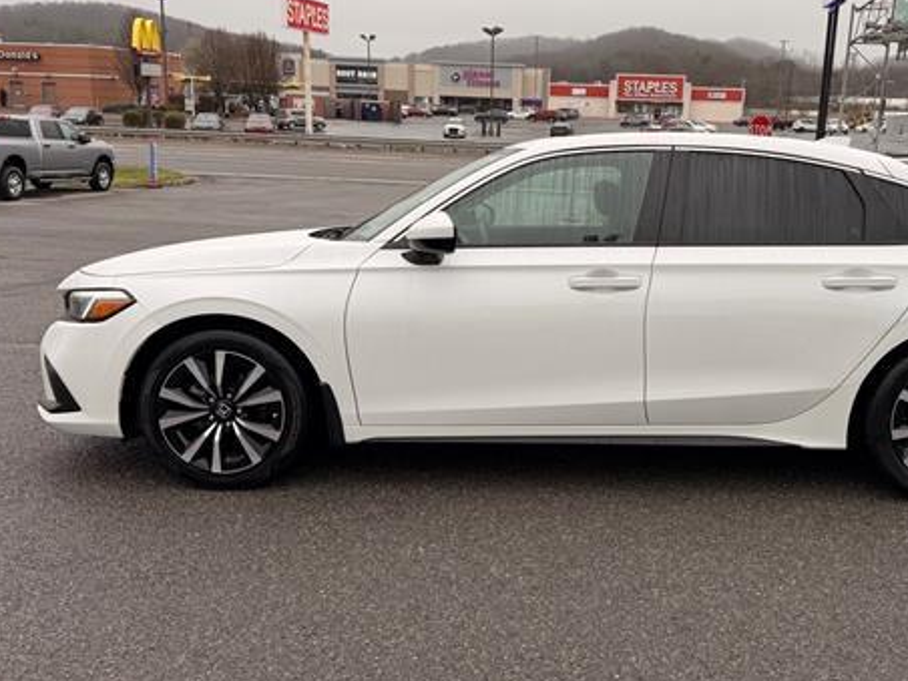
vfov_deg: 41.7
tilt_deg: -9.9
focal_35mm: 34
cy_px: 289
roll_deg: +0.1
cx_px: 554
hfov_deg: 53.5
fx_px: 892
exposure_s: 1/1156
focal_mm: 6.76
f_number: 1.78
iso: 80
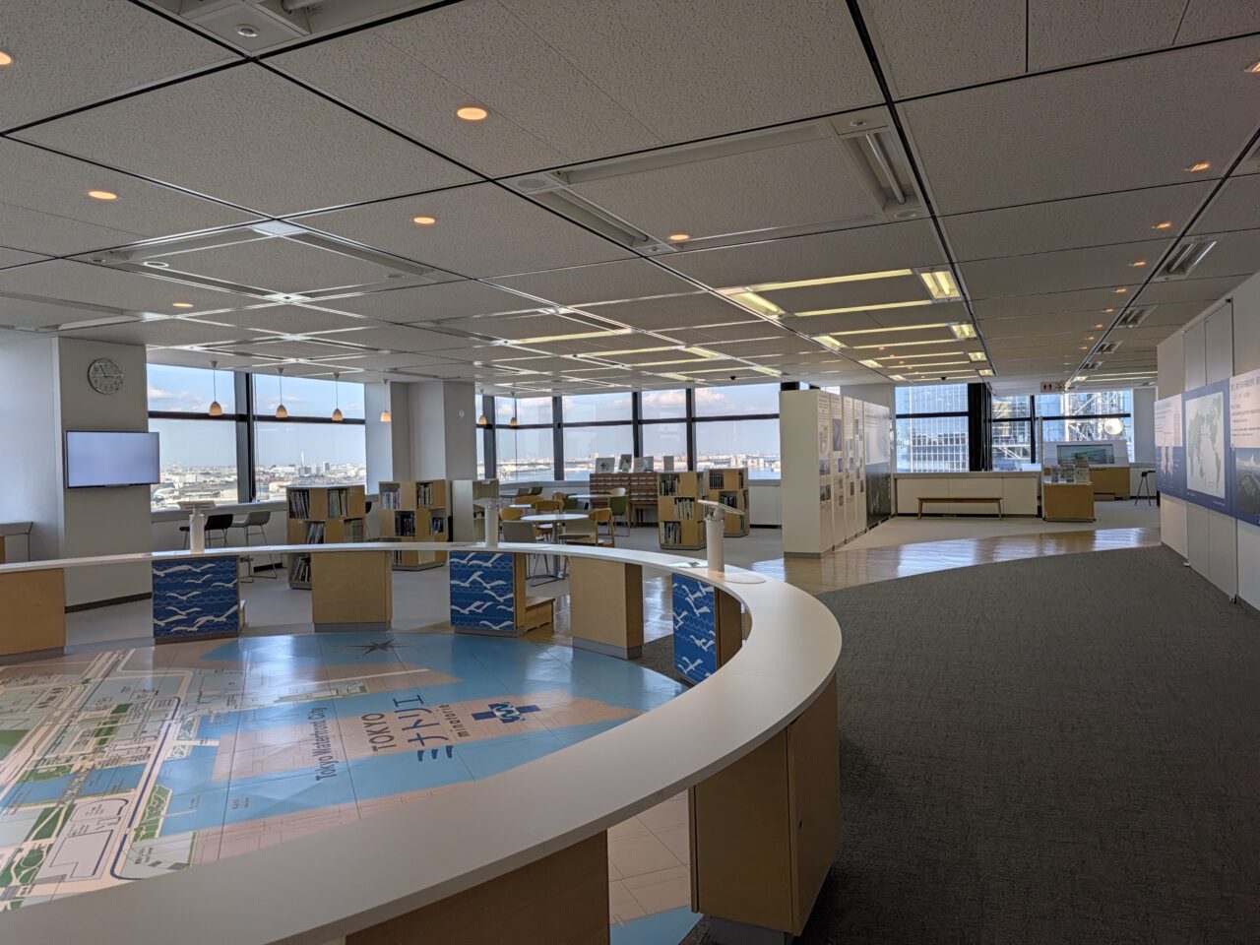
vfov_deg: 58.9
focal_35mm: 23
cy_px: 472
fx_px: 837
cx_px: 630
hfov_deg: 73.9
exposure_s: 1/1230
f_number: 1.7
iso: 15
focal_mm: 5.28
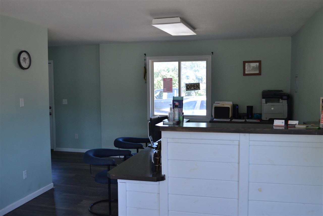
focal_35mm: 36
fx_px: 323
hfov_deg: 53.1
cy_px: 108
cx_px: 162
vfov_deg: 36.9
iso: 400
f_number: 5.6
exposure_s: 1/125
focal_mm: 24
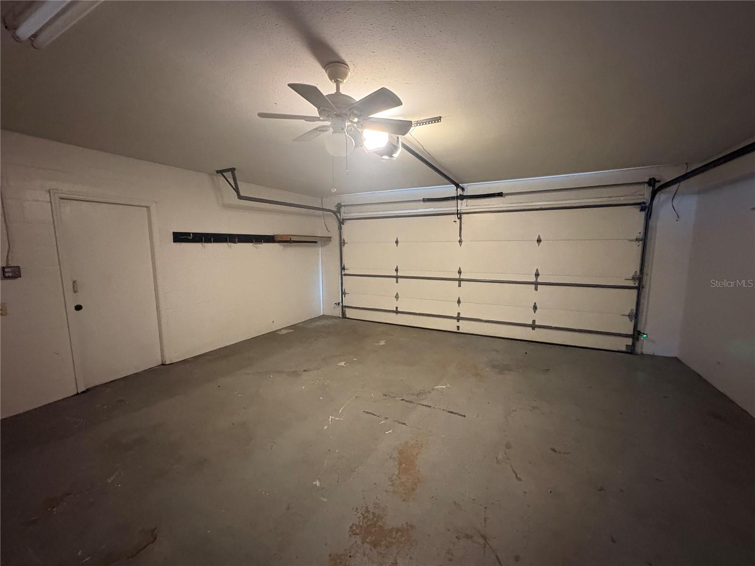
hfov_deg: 102.1
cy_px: 283
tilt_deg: -7.0
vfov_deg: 85.7
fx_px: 305
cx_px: 378
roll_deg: +1.2
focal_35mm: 14
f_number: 2.2
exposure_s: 1/30
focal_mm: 2.22
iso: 1000
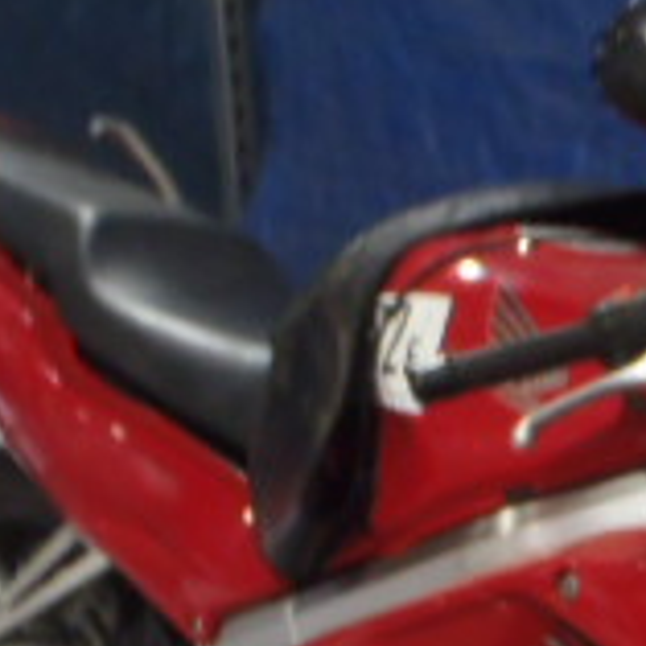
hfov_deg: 16.6
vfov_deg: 16.6
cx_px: 737
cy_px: 745
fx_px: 2132
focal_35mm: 101
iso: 200
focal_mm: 5
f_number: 3.5
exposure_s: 1/4
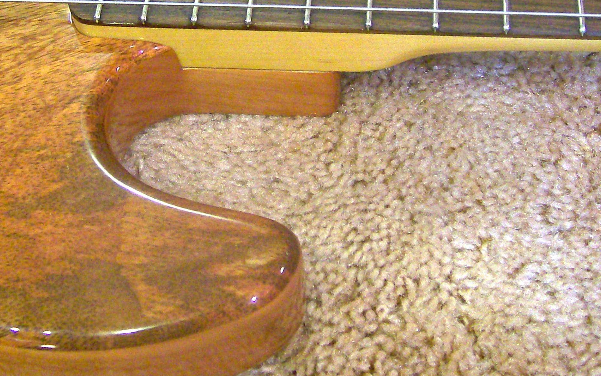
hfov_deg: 33.3
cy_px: 75
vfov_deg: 21.0
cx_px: 218
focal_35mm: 61
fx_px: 999
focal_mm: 5.8
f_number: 2.8
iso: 160
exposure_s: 1/8
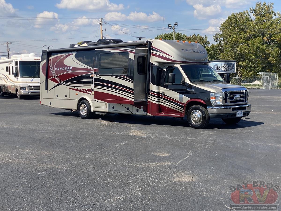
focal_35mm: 52
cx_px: 140
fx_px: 422
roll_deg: +0.6
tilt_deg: -3.9
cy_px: 106
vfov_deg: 28.0
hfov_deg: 36.8
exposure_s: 1/1497
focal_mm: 6
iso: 20
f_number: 2
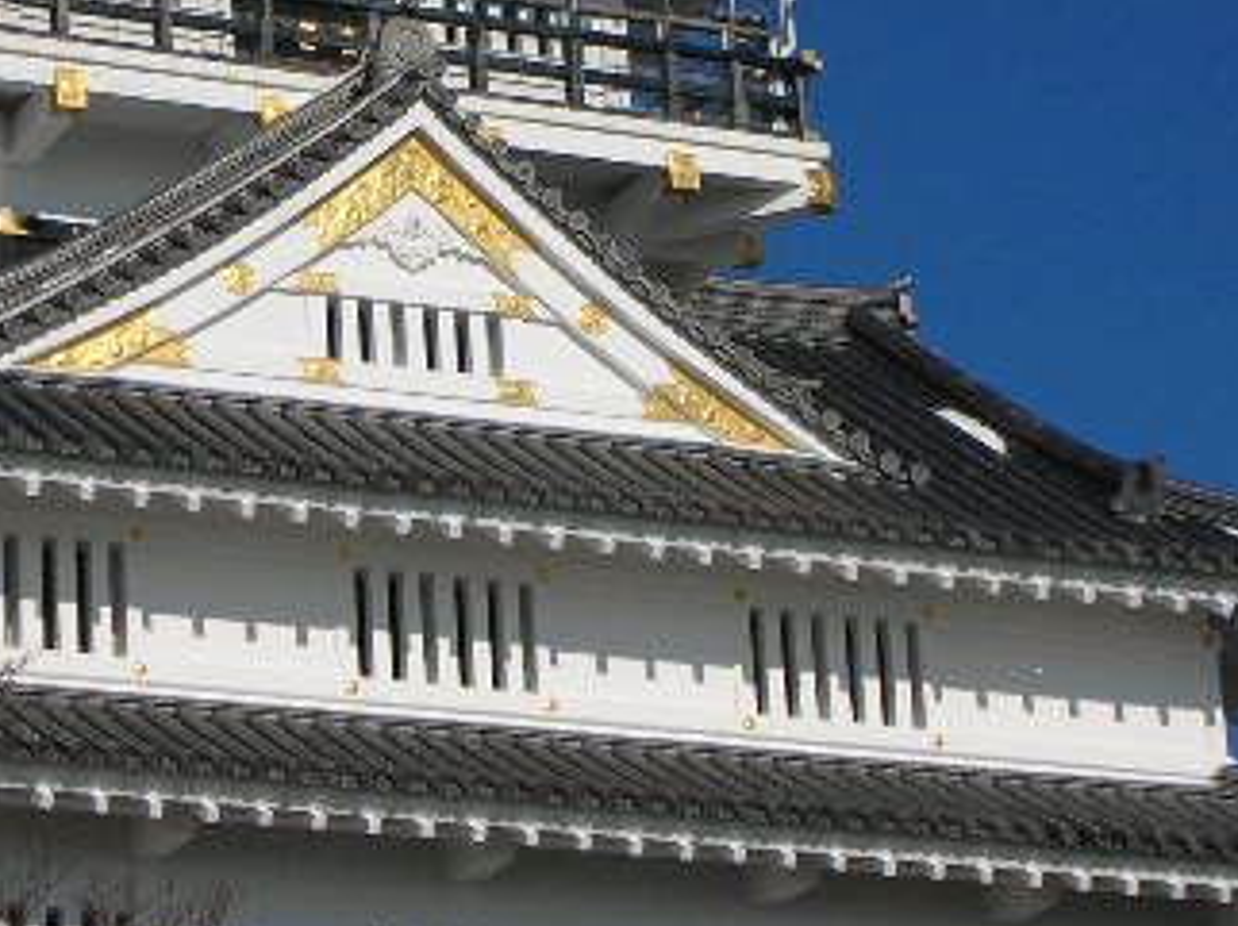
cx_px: 396
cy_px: 419
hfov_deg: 12.1
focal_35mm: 163
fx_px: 5825
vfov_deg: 9.1
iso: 50
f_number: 4.2
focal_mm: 13.7
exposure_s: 1/1374
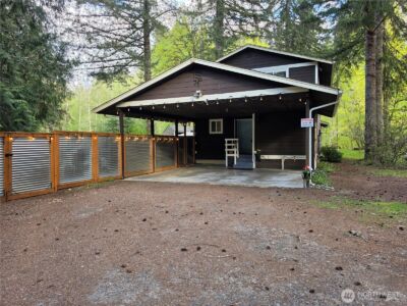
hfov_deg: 73.9
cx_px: 204
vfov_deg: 58.9
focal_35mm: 23
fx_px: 270
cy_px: 153
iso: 20
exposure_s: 1/120
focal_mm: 6.5
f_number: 1.4
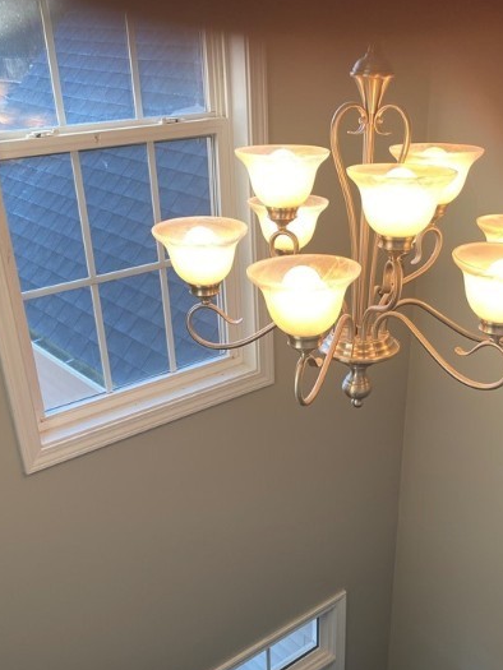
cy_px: 461
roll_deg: +1.7
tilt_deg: -30.3
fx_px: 736
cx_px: 295
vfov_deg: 47.9
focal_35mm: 38
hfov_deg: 37.6
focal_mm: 4.25
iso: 64
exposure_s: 1/120
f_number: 1.8
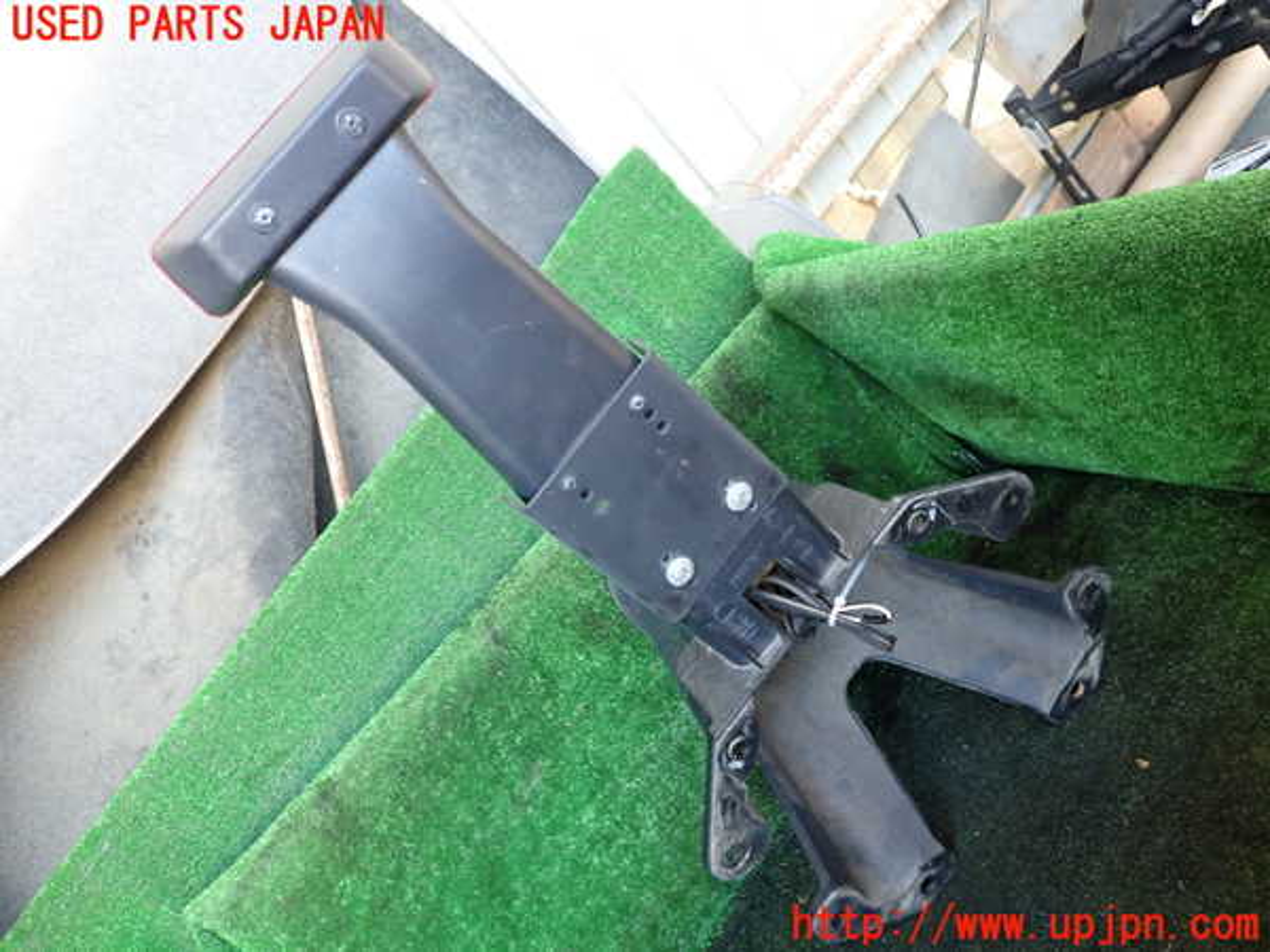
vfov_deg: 46.8
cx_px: 635
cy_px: 476
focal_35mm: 30
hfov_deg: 60.0
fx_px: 1101
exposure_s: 1/30
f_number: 2.3
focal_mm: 5.4
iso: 250
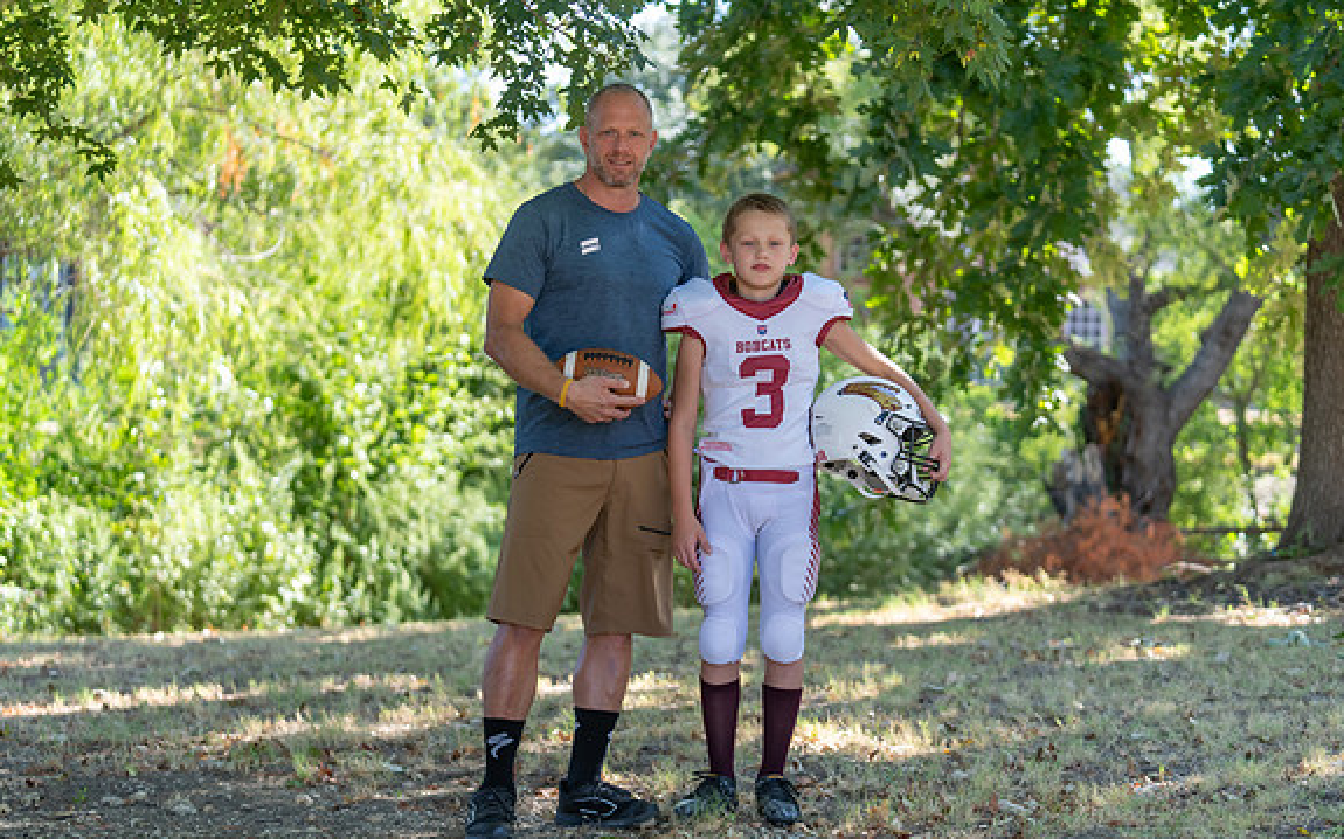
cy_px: 429
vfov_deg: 18.1
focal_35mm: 72
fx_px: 2636
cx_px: 676
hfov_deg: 28.6
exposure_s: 1/320
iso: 160
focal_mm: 70
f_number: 2.8
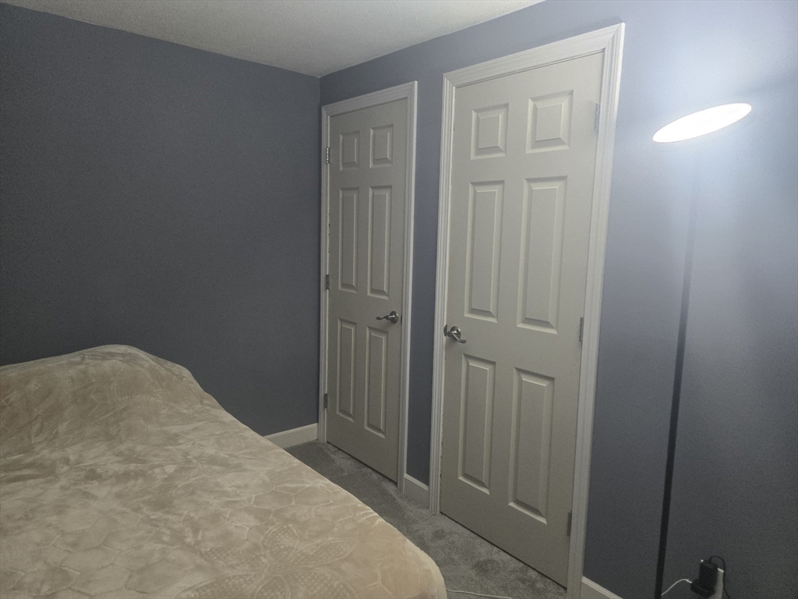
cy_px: 300
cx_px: 399
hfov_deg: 73.9
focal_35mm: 23
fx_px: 530
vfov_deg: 58.9
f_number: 1.8
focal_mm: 5.4
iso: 250
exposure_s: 1/120
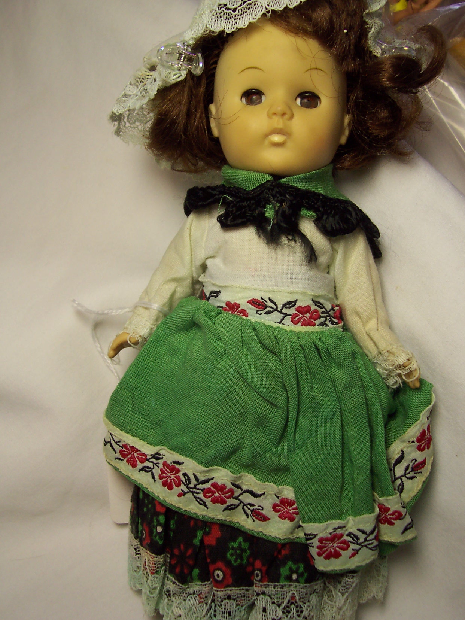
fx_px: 663
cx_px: 232
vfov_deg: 50.1
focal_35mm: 37
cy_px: 310
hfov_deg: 38.7
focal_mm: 5.6
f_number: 2.8
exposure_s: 1/90
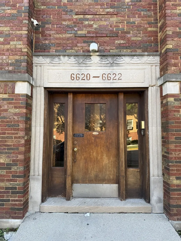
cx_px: 90
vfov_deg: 71.6
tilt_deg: +3.9
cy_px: 120
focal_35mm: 24
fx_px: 167
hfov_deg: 56.8
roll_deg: -1.0
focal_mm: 6.76
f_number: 1.78
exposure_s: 1/196
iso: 64
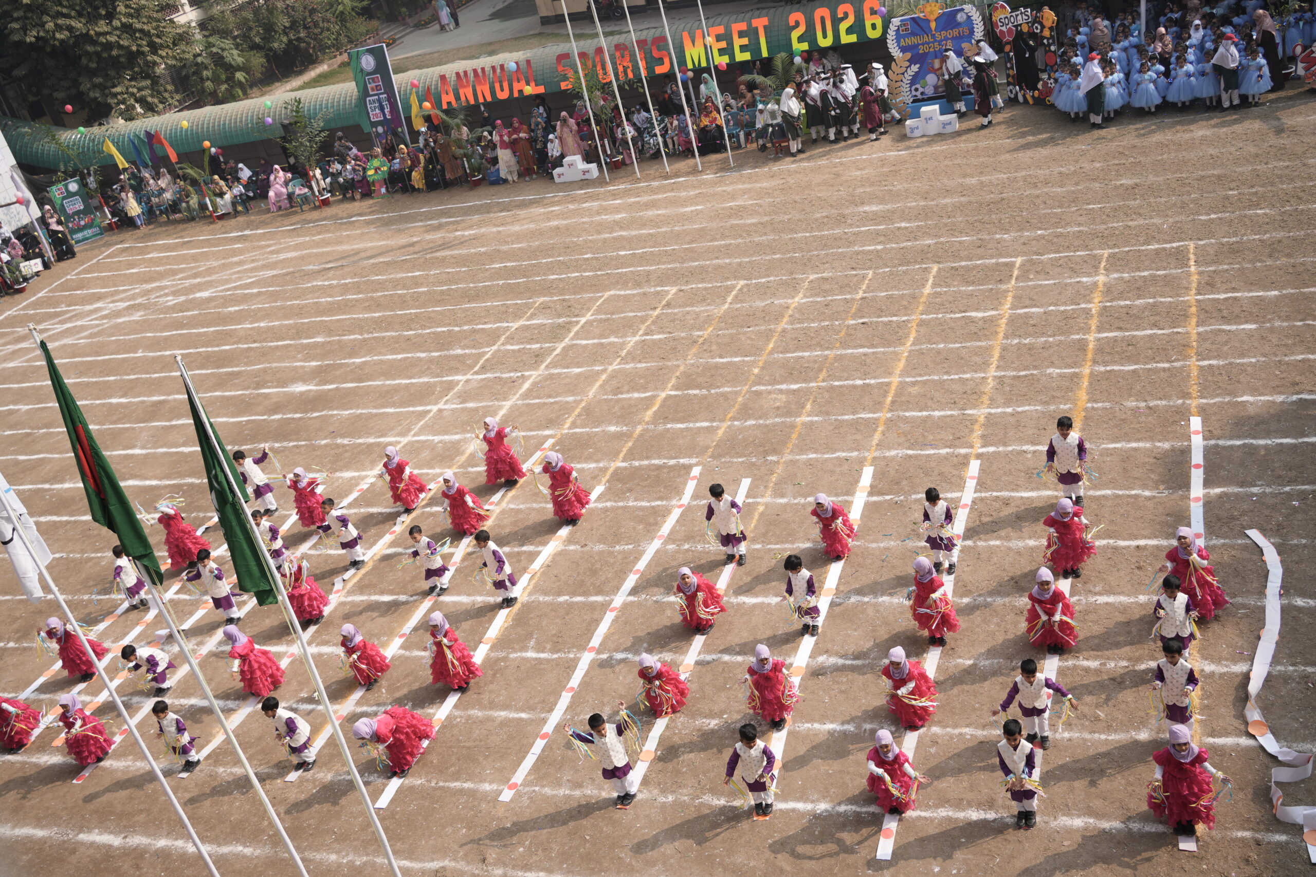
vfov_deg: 37.9
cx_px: 658
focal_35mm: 35
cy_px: 438
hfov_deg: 54.4
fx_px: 1279
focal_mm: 35
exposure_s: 1/400
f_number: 5.6
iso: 160
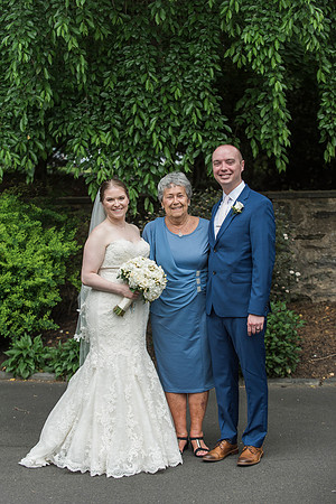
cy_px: 252
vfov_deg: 25.4
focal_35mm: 80
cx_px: 168
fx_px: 1120
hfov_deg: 17.1
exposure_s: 1/640
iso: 500
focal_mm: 80
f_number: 4
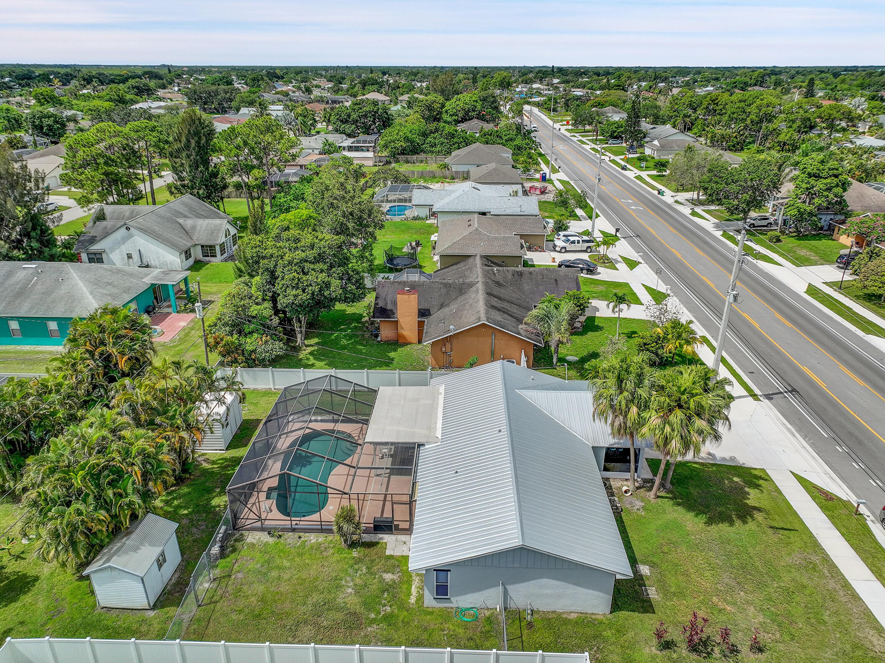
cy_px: 332
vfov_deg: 56.8
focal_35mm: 24
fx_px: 613
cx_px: 442
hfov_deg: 71.6
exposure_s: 1/3200
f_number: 2.8
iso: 130
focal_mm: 12.3
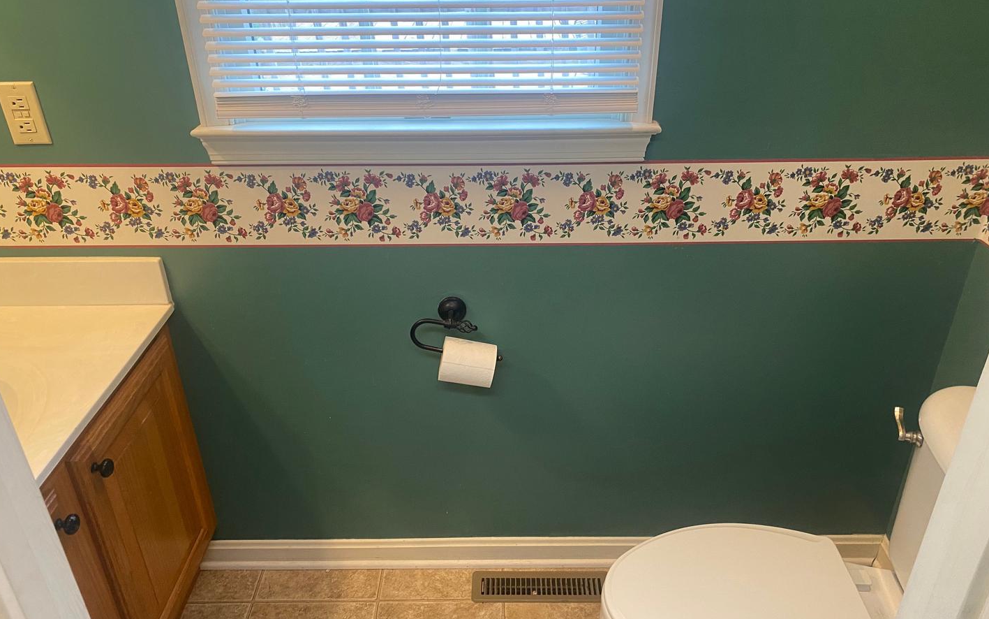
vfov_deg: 44.5
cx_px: 493
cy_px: 319
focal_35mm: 28
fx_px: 755
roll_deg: +0.4
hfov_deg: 66.5
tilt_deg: -28.8
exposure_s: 1/60
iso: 200
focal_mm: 4.25
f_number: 1.8
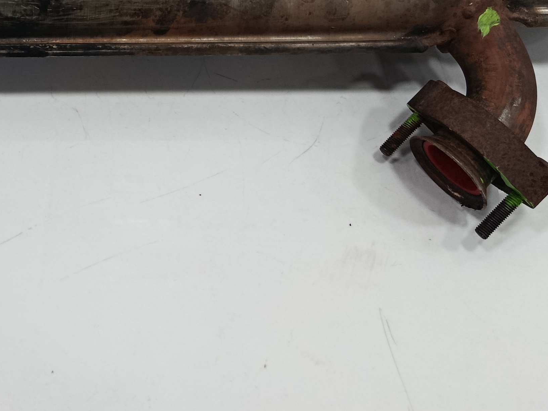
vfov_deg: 23.1
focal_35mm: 59
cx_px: 7
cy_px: -61
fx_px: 934
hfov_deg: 30.5
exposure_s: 1/100
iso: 946
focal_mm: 5.24
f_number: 1.7
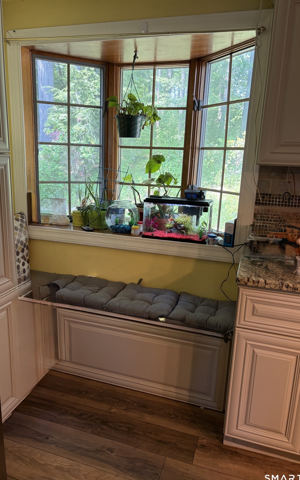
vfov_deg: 66.5
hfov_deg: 44.5
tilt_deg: -10.3
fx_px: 366
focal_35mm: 28
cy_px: 242
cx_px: 138
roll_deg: -1.8
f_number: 1.6
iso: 80
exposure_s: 1/60
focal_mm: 5.96
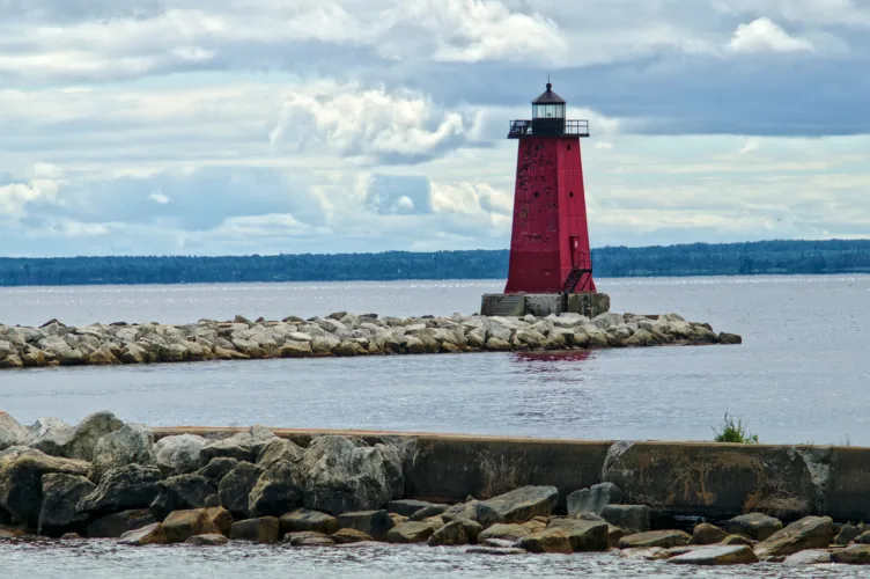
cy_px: 290
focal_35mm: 315
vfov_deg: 4.4
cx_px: 435
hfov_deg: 6.5
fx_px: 7606
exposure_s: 1/400
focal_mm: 210
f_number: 8
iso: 125
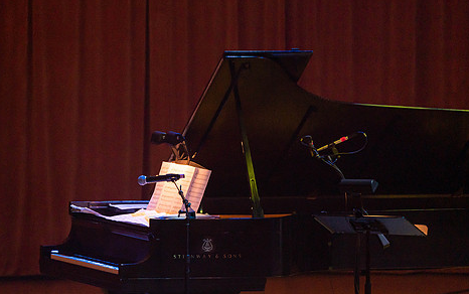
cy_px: 192
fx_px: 6485
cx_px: 202
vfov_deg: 2.6
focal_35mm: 507
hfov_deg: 4.1
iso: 2500
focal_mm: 400
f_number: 5.6
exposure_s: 1/250
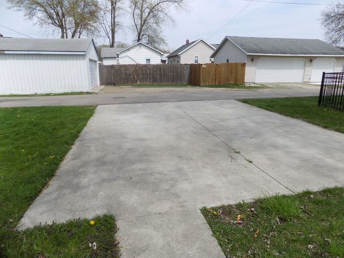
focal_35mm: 23
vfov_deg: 58.9
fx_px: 229
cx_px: 172
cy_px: 129
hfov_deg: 73.9
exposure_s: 1/1000
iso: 80
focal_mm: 4
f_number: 3.1
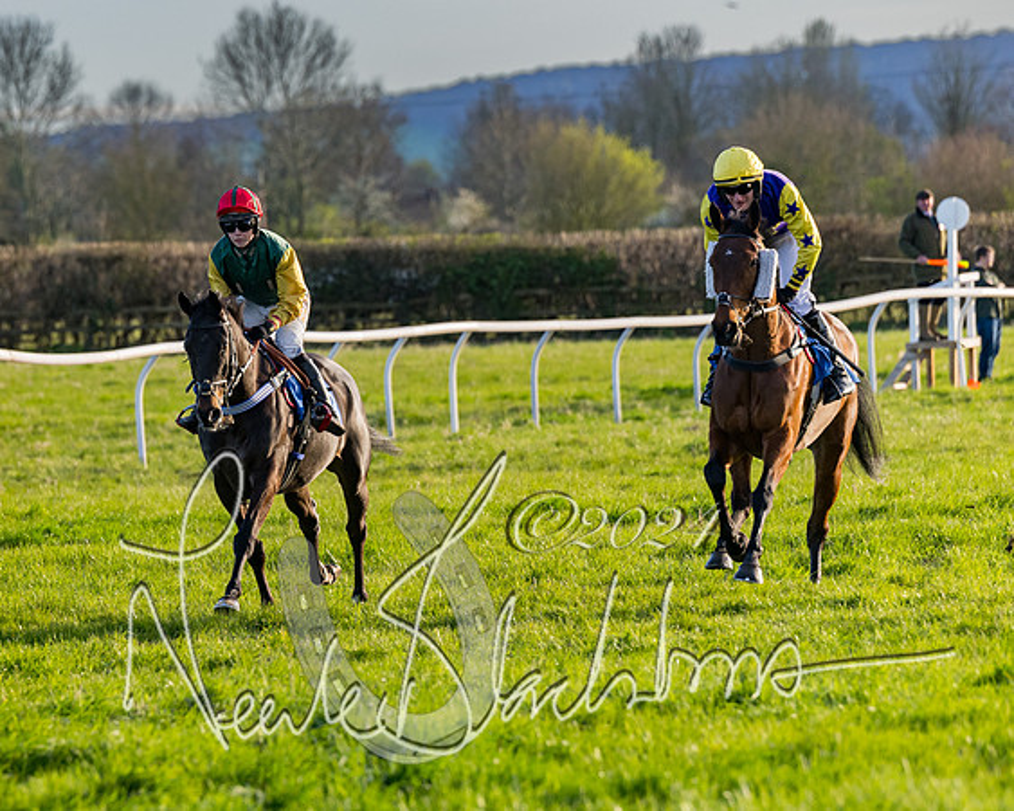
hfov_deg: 5.7
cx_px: 331
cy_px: 406
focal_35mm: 341
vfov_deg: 4.5
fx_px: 10236
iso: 400
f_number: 4
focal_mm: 180
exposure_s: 1/1000
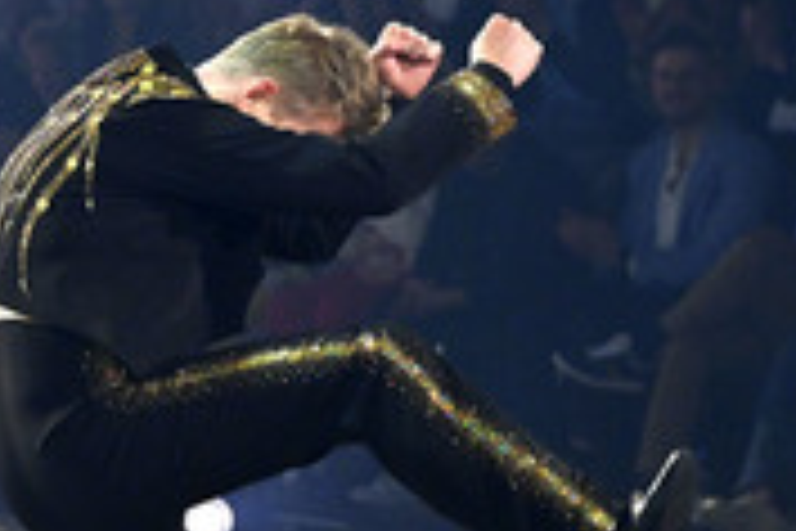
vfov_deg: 5.4
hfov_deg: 8.2
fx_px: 5572
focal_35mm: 252
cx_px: 218
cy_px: 558
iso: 1600
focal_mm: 99
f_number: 5
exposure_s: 1/640
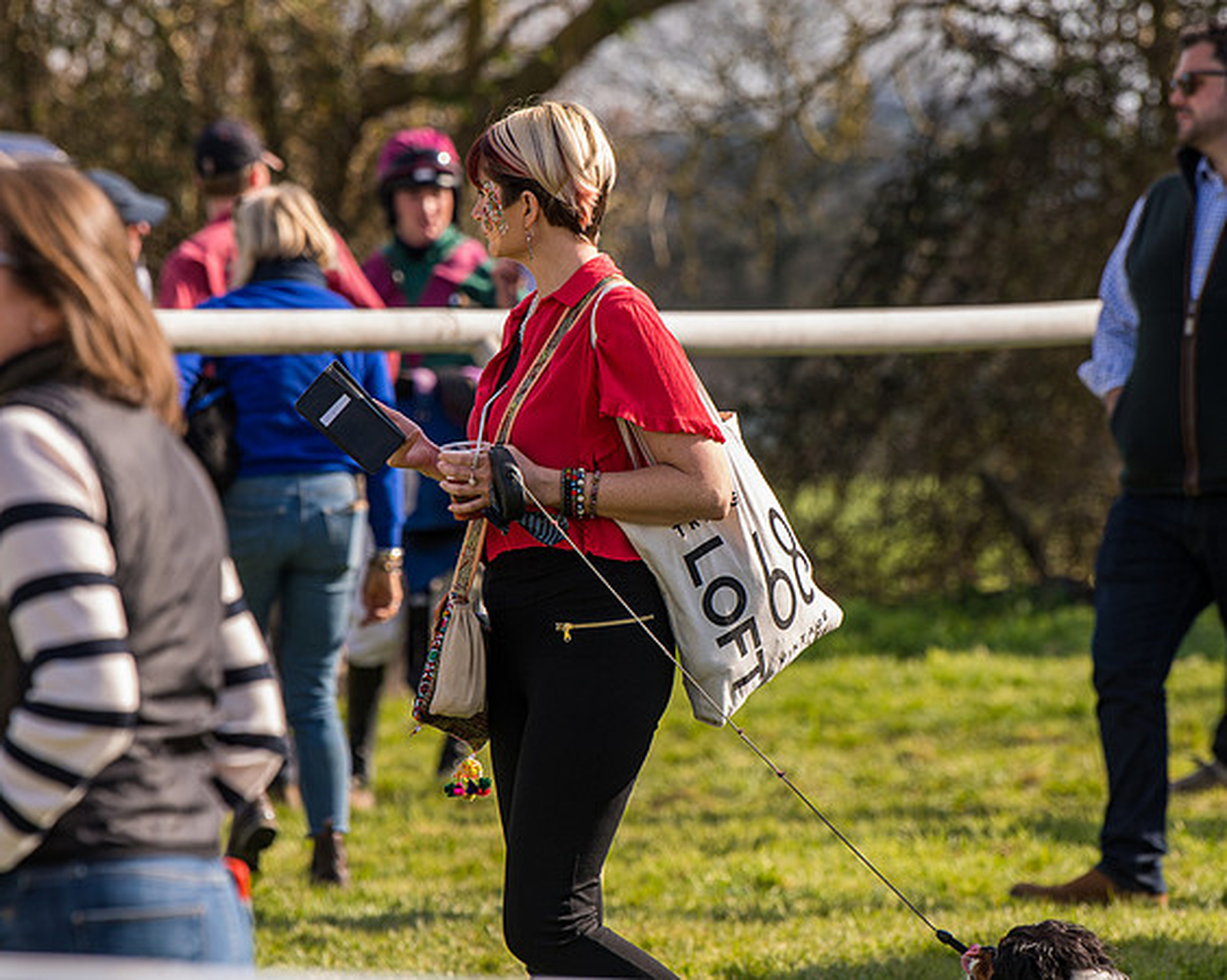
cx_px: 614
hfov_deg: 5.7
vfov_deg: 4.6
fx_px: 12265
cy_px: 490
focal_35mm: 338
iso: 200
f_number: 5
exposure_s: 1/500
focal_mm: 200
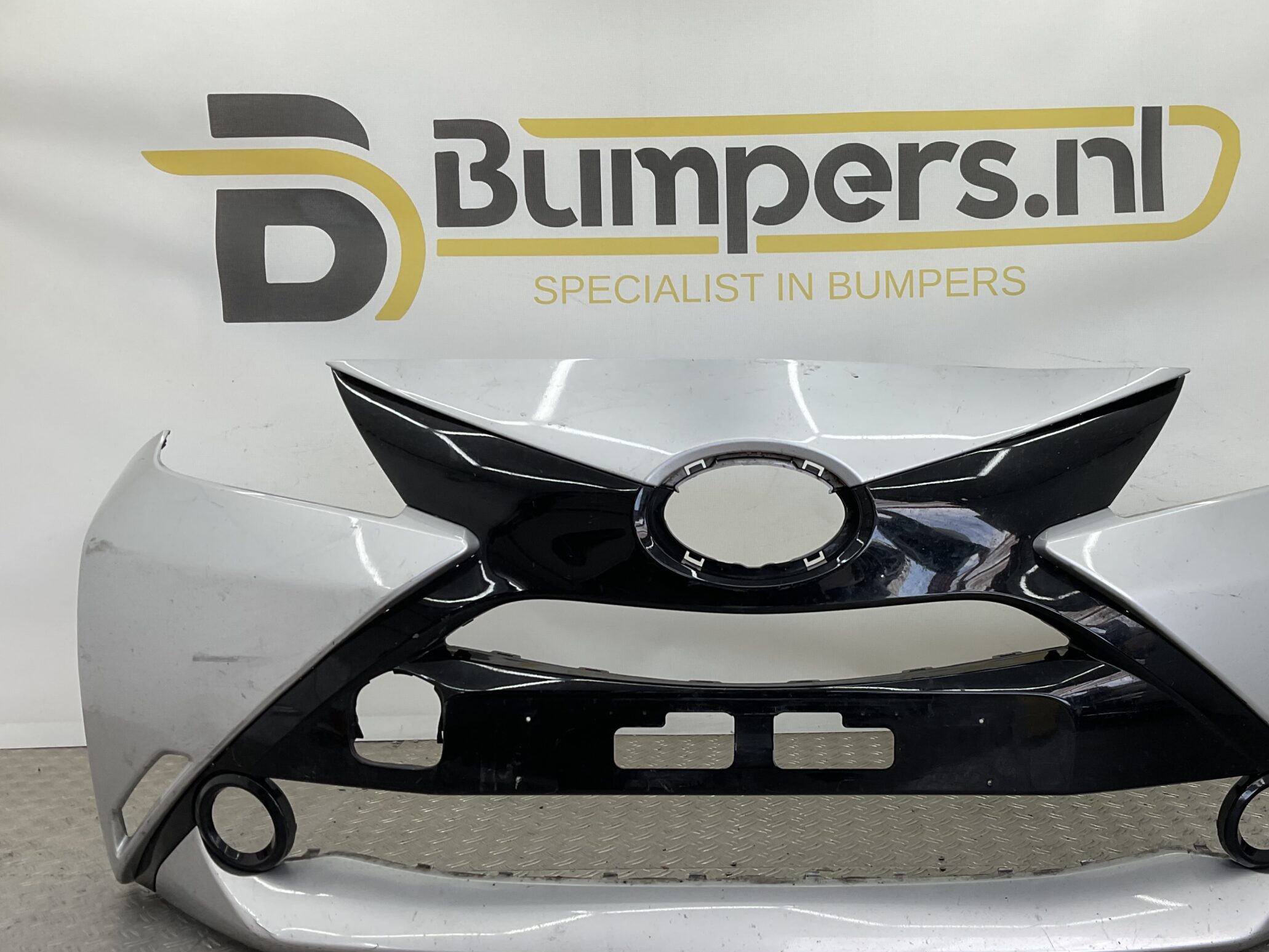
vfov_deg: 39.6
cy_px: 546
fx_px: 1320
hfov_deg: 51.0
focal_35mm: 36
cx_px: 768
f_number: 1.8
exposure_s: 1/136
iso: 16
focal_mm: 3
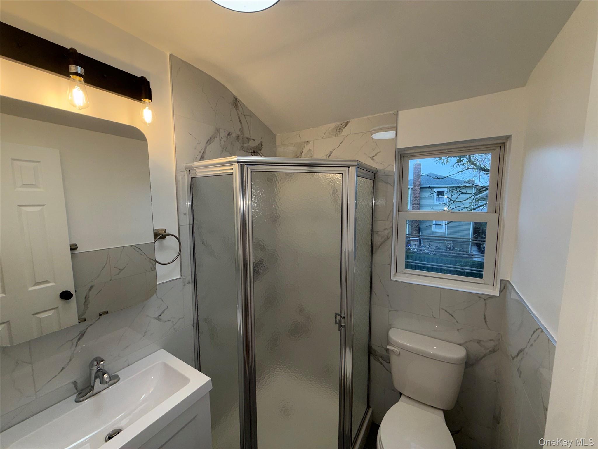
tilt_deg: -5.2
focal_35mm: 14
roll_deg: -0.2
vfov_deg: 85.7
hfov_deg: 102.1
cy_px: 224
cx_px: 299
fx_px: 242
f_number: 2.2
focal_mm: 2.22
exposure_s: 1/122
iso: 20
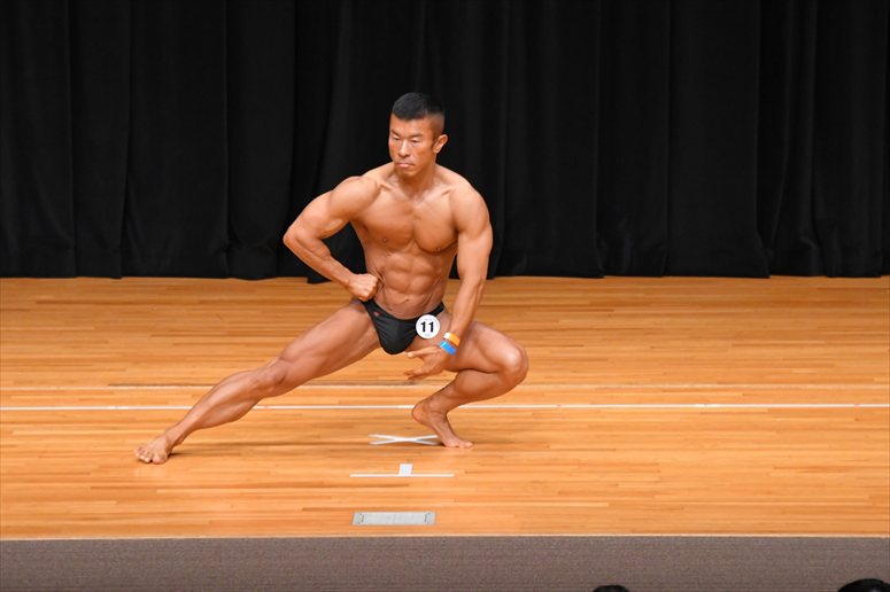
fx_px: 7042
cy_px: 296
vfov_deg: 4.8
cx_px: 445
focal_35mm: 285
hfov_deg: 7.2
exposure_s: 1/400
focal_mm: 190
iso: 4000
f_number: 5.6
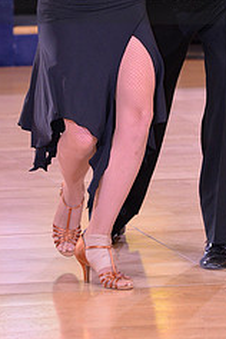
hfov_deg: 4.0
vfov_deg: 6.0
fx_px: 3220
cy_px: -23
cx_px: 111
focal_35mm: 342
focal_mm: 140
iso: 1600
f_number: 5
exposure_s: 1/250
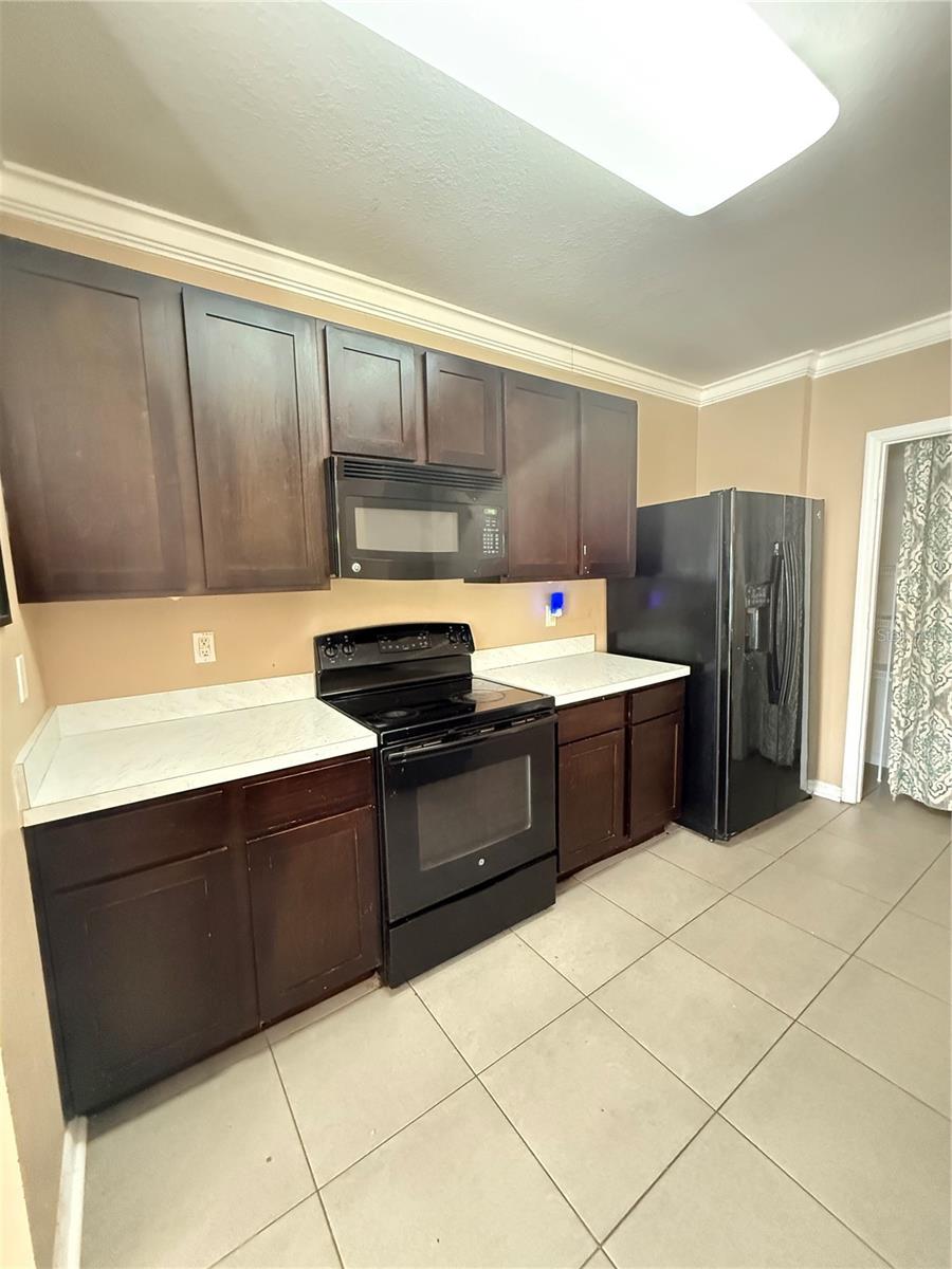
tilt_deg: -7.1
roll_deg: +1.0
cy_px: 634
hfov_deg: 85.7
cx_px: 476
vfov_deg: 102.1
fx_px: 513
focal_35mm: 14
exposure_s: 1/30
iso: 1250
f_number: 2.2
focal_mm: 2.22
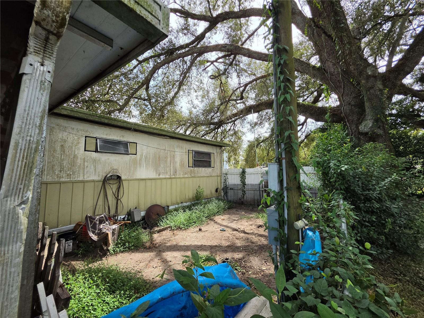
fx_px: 159
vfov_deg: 89.9
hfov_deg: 106.2
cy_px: 159
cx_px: 212
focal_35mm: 13
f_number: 1.9
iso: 40
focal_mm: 2.2
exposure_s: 1/807
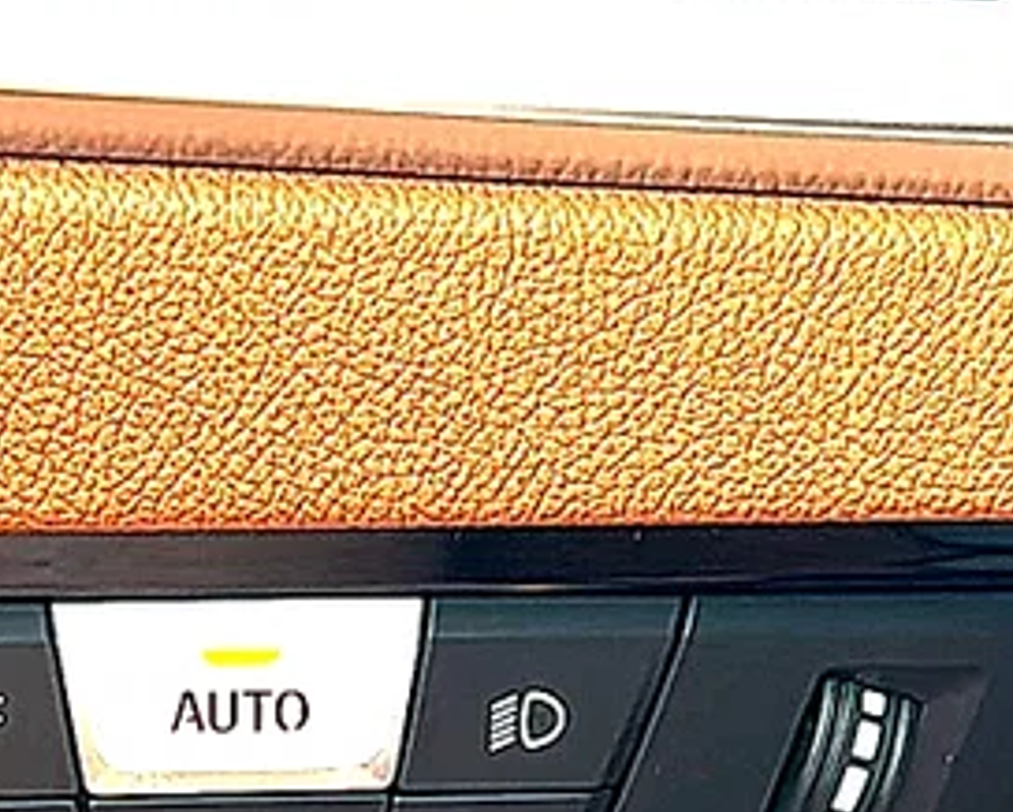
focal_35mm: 108
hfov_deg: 17.7
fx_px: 3240
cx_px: 305
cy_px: 758
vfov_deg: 14.1
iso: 100
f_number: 1.78
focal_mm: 6.86
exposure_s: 1/171
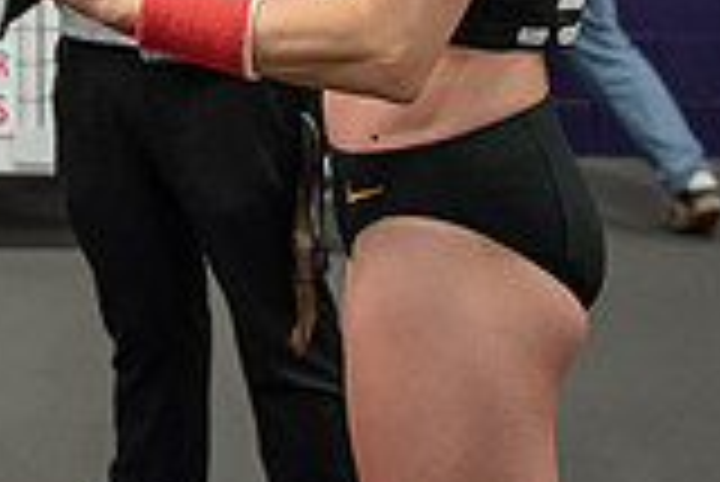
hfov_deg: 16.0
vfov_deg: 10.6
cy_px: -309
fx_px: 2462
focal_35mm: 123
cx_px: -135
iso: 4000
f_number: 3.2
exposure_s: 1/400
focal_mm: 34
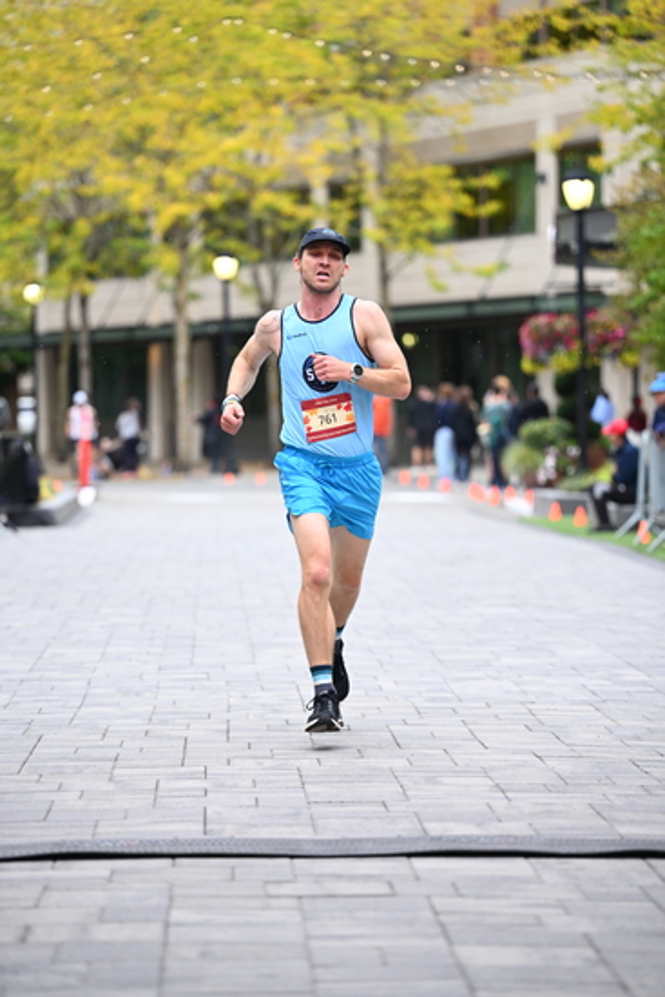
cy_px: 498
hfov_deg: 10.2
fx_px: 3738
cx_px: 332
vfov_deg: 15.2
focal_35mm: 135
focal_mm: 135
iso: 1250
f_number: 2.8
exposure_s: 1/1250
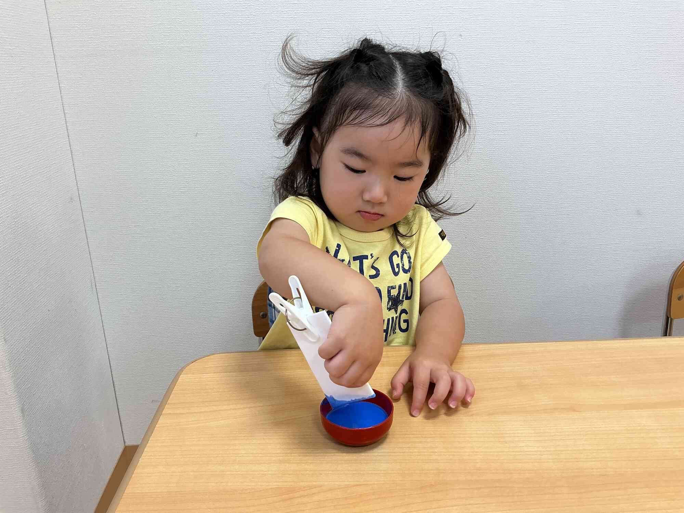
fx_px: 573
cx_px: 342
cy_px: 256
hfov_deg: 61.7
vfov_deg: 48.2
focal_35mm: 29
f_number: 1.8
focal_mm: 3
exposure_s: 1/120
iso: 40
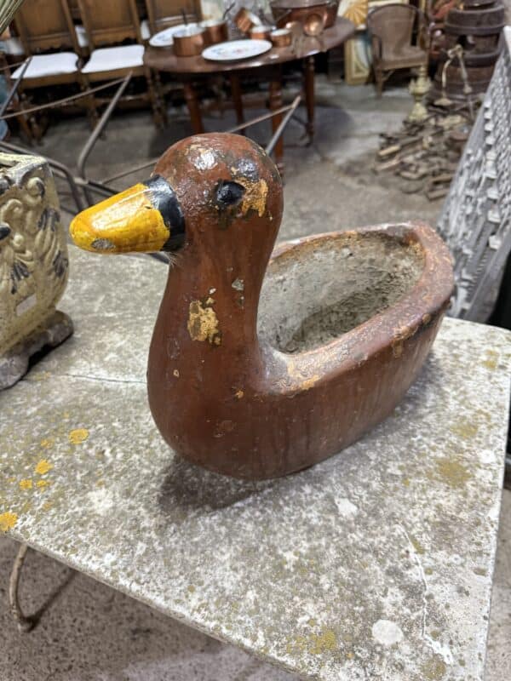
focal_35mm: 24
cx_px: 256
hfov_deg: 56.8
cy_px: 340
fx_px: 472
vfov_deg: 71.6
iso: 400
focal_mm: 6.76
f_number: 1.78
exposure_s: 1/50
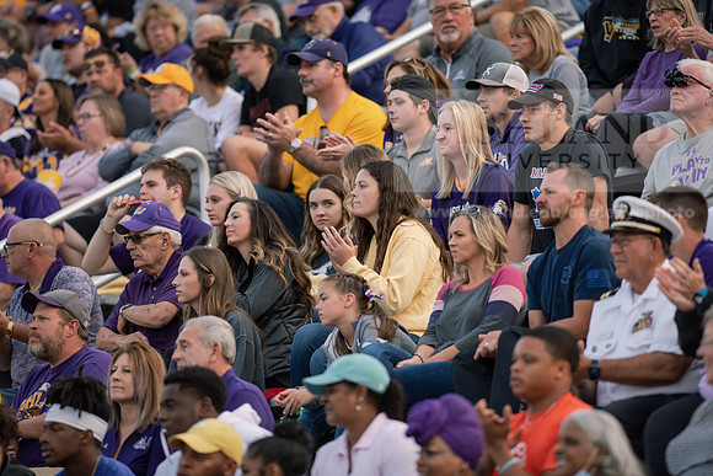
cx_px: 356
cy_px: 238
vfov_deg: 4.6
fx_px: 5943
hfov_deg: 6.9
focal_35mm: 300
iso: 800
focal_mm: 300
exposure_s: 1/1000
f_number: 3.5
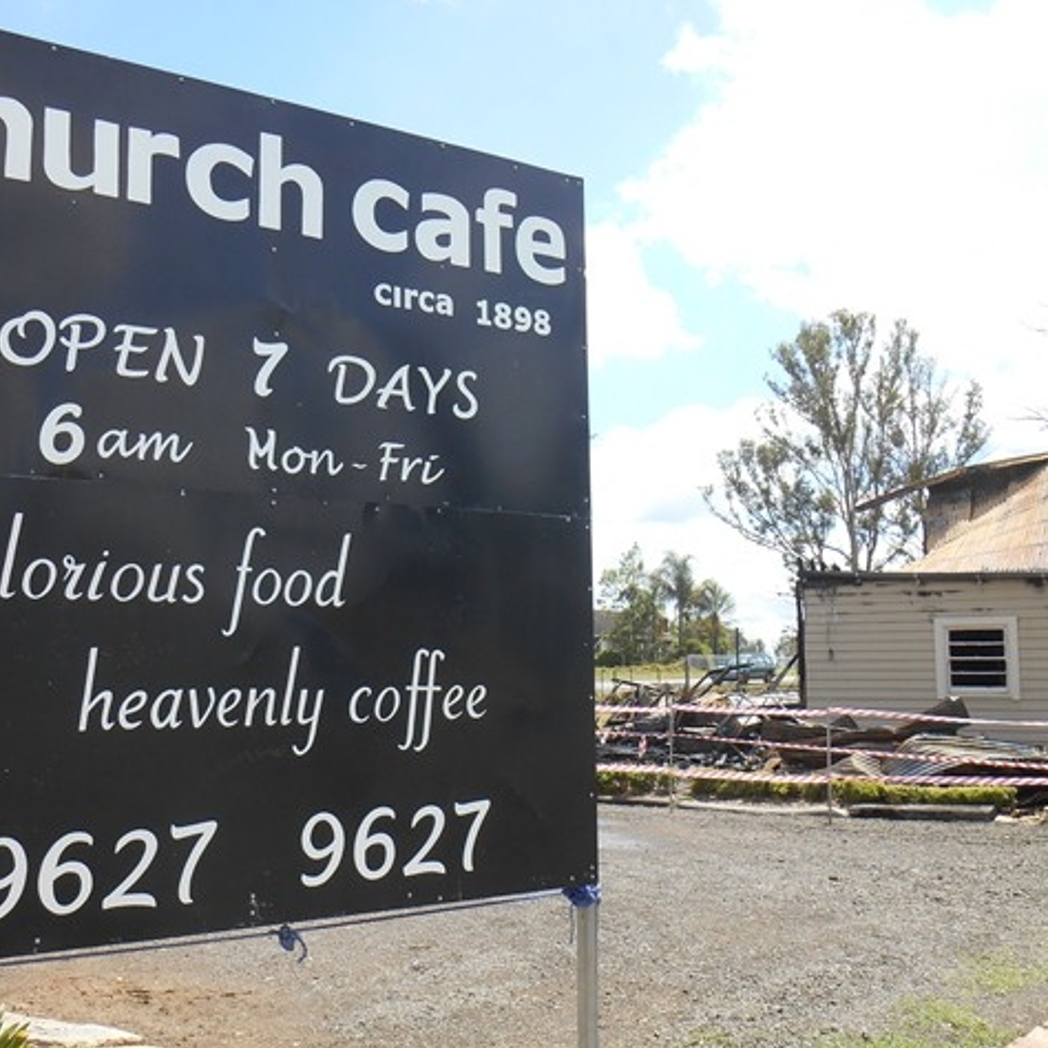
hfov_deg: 44.7
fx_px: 1267
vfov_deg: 44.9
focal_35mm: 37
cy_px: 520
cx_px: 418
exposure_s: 1/500
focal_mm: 5.5
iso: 80
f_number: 3.6
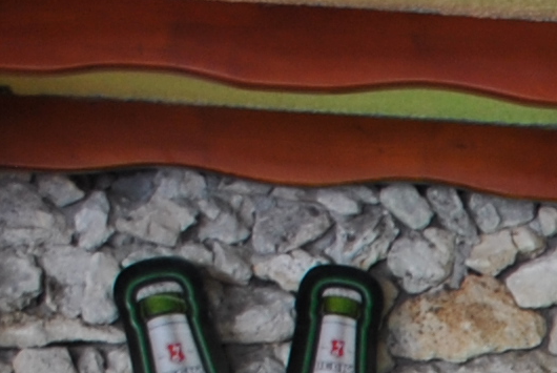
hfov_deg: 8.3
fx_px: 3393
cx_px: 1490
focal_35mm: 219
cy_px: 1299
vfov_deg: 5.7
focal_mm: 20
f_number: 3.8
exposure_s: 1/10
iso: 100
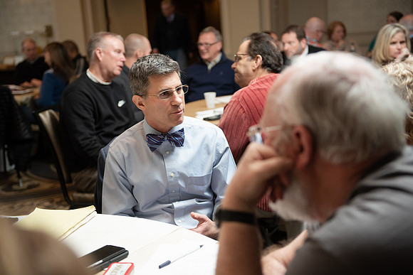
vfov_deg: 26.0
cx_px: 206
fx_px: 597
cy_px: 138
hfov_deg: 38.2
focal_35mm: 52
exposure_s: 1/160
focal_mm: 52
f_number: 3.2
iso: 640
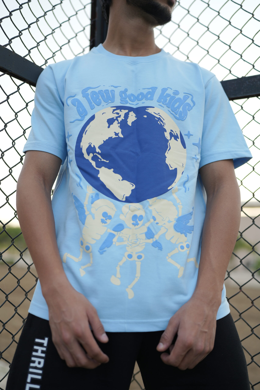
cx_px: 130
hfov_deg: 37.9
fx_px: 379
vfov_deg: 54.4
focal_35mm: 35
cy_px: 195
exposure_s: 1/400
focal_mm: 35
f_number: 1.8
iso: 100
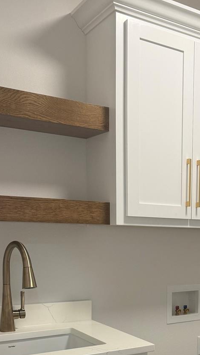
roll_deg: -1.7
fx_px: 452
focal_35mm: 48
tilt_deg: -6.6
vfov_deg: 41.1
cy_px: 285
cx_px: 194
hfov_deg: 24.0
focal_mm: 6.76
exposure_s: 1/120
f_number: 1.78
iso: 160
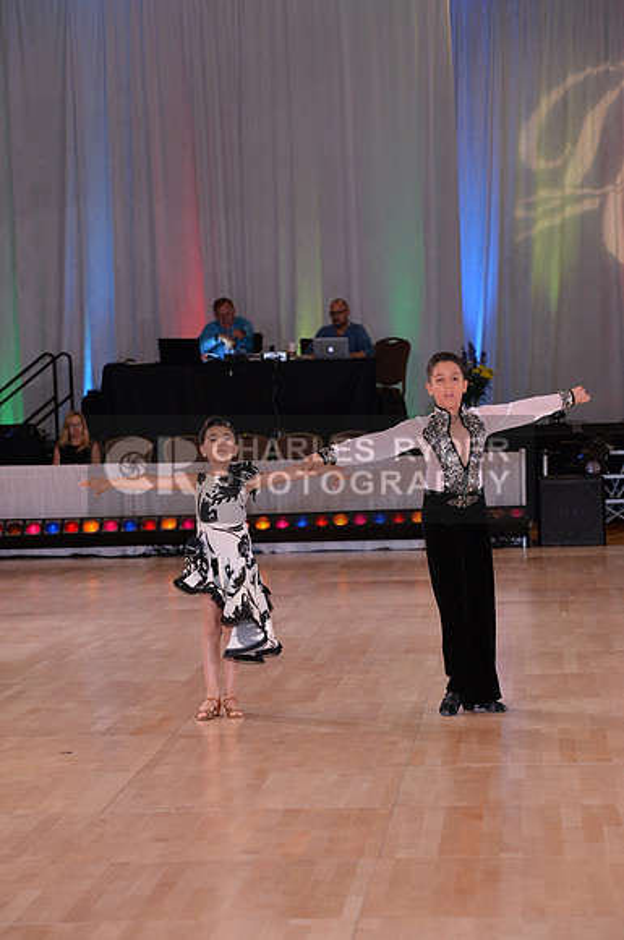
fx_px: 2921
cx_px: 312
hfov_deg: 12.2
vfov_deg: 18.3
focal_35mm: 112
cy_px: 470
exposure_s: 1/250
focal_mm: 112
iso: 2000
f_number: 5.6
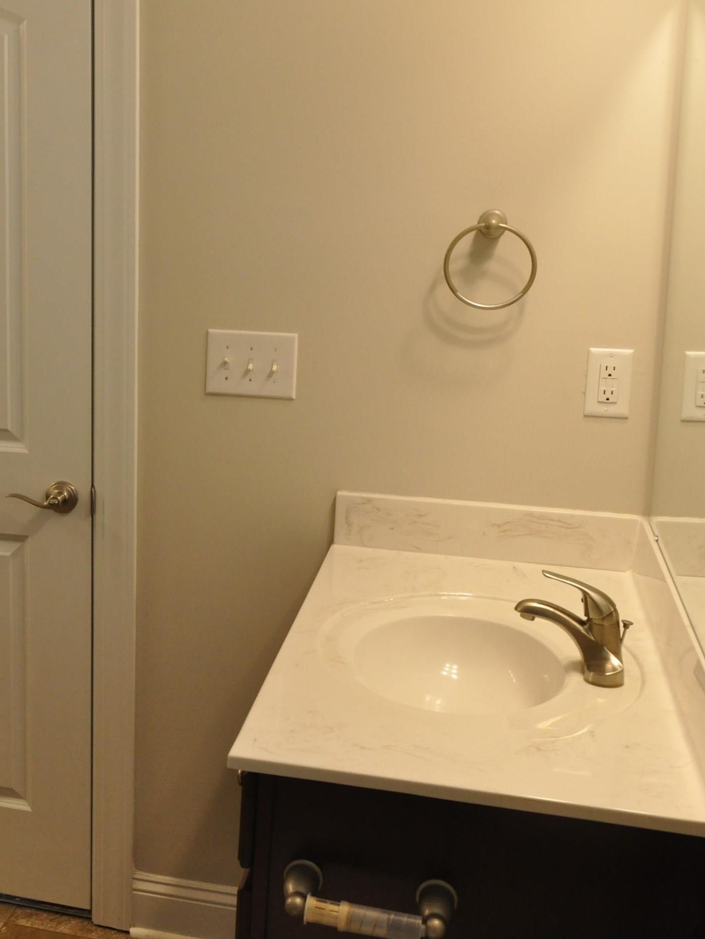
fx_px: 1352
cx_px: 33
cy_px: 430
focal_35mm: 50
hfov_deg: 27.8
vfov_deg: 38.3
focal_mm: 21
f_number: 9
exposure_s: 1/80
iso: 1000
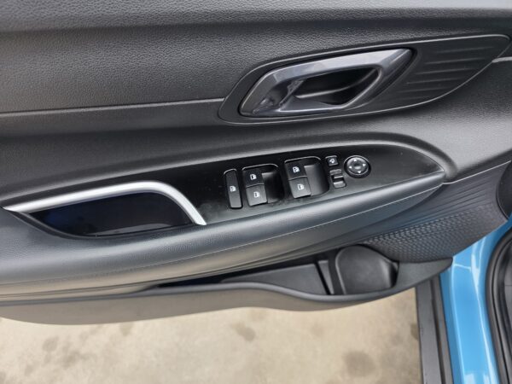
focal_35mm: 23
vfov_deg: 58.9
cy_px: 192
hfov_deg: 73.9
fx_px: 340
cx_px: 256
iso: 125
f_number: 1.7
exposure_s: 1/180
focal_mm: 6.3
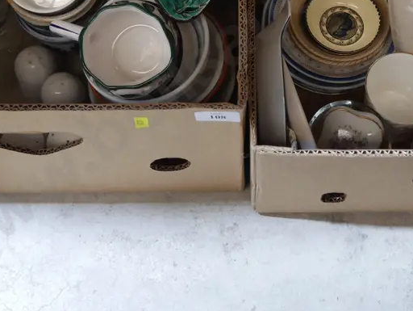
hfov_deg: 30.0
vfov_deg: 22.3
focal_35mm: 64
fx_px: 764
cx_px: 272
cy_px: 15
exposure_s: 1/60
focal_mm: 16
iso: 800
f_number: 3.6
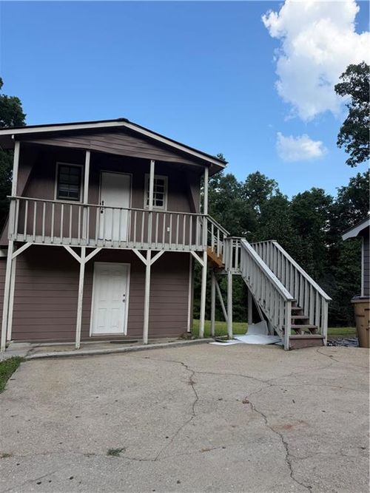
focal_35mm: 24
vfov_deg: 71.6
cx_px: 185
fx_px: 342
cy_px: 246
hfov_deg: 56.8
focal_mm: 6.76
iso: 80
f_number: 1.78
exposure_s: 1/2169
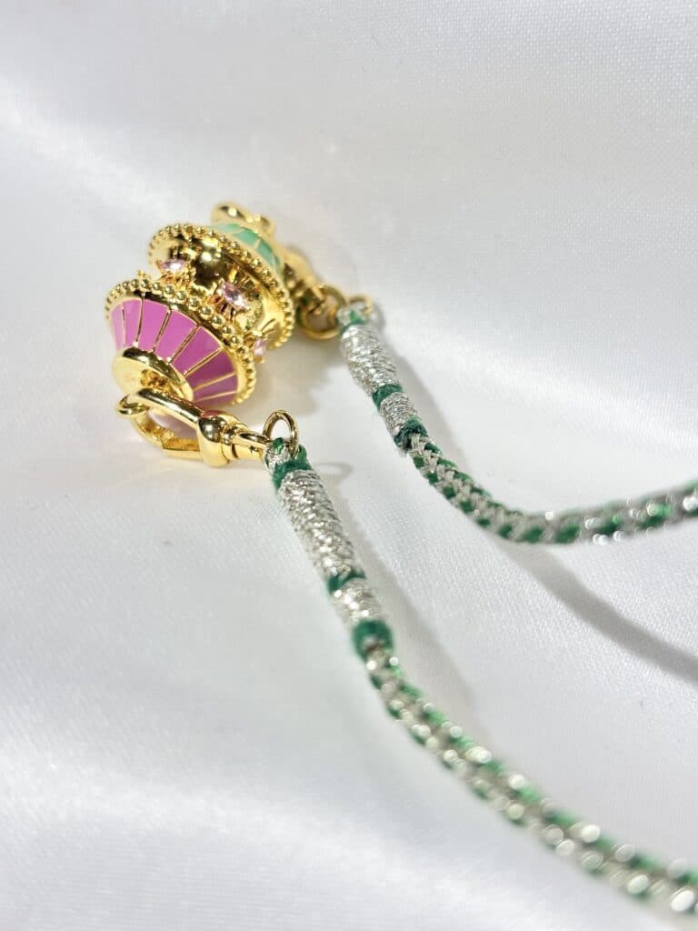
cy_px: 466
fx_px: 1398
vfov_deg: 36.8
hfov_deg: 28.0
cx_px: 349
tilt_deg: -47.1
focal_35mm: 52
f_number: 1.6
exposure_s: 1/264
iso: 32
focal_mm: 5.96
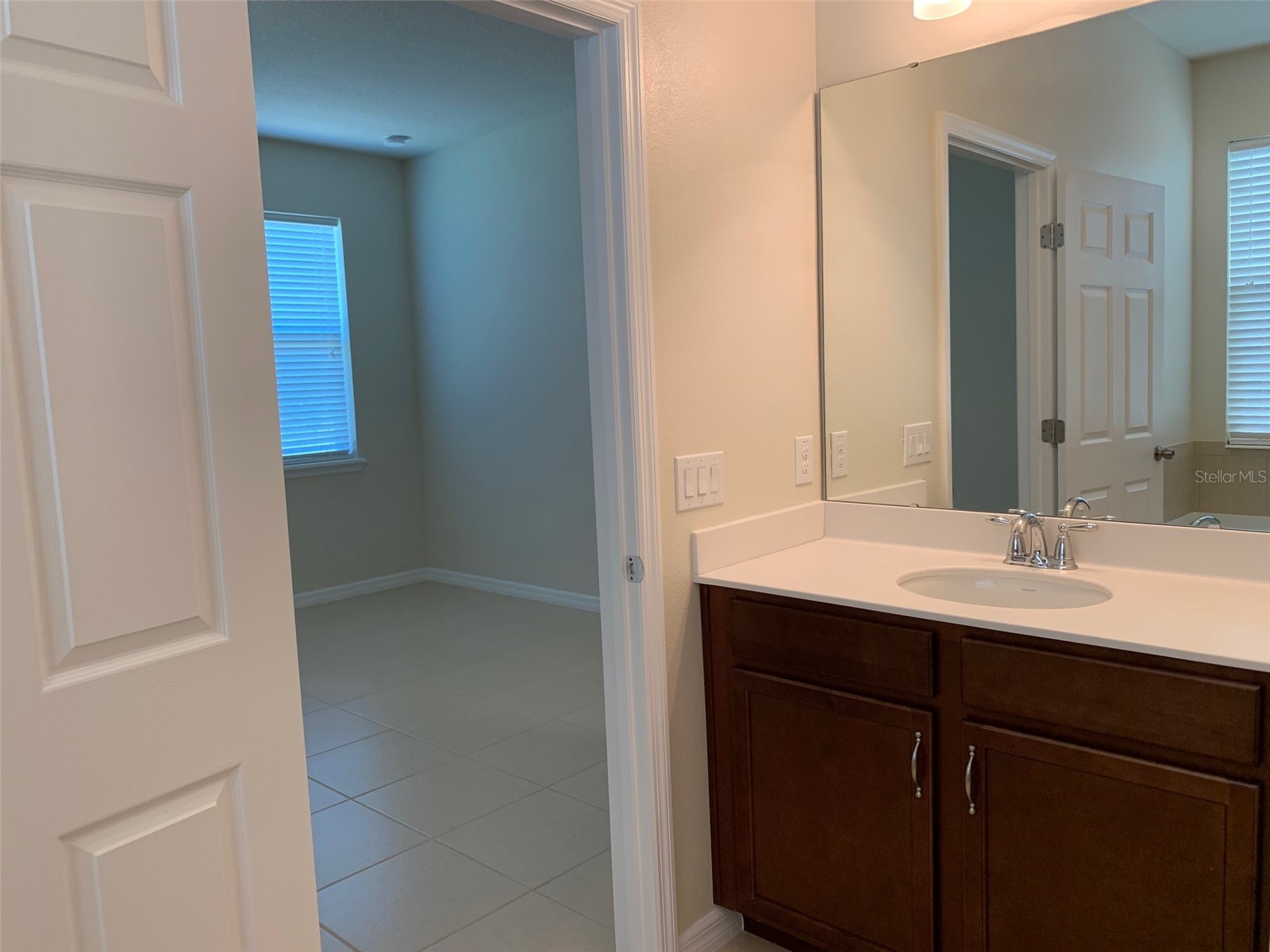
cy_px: 476
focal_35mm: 26
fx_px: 954
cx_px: 635
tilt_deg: -6.1
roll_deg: +2.1
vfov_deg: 53.1
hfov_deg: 67.3
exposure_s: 1/60
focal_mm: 4.25
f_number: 1.8
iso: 64
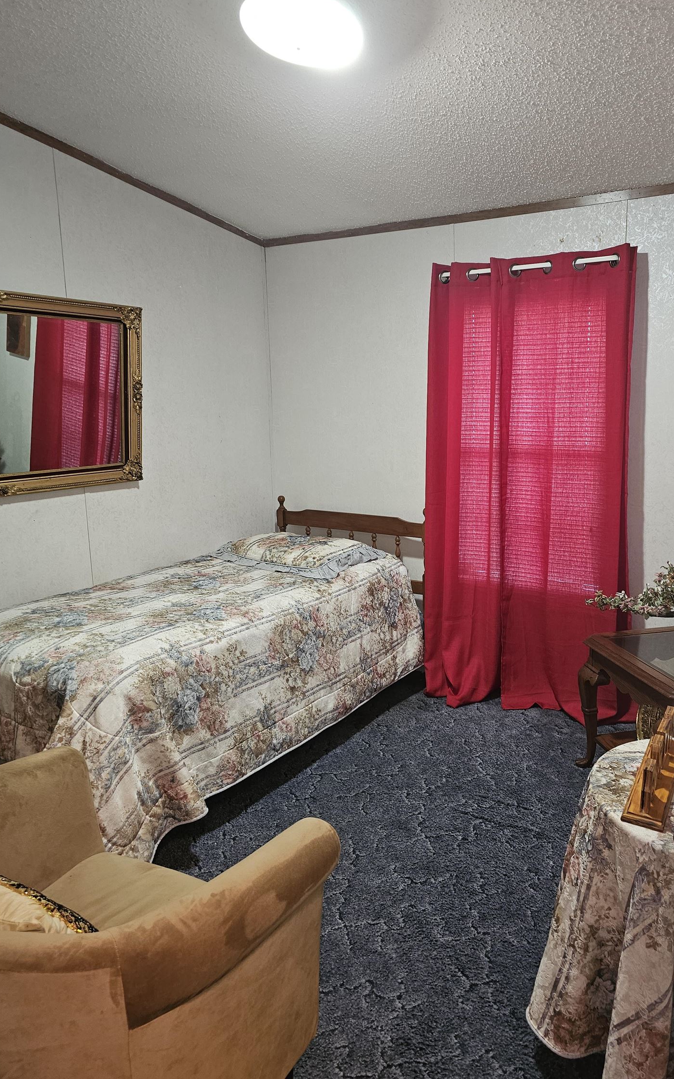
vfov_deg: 72.6
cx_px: 408
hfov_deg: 48.9
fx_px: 735
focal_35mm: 25
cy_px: 541
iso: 250
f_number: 1.7
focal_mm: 6.3
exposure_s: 1/9.99
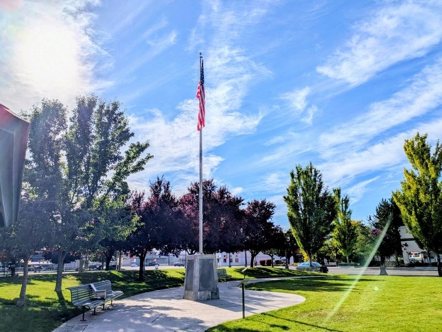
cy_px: 166
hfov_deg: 69.4
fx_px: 319
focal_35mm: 25
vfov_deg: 54.9
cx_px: 221
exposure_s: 1/14286
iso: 50
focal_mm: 5.43
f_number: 1.89
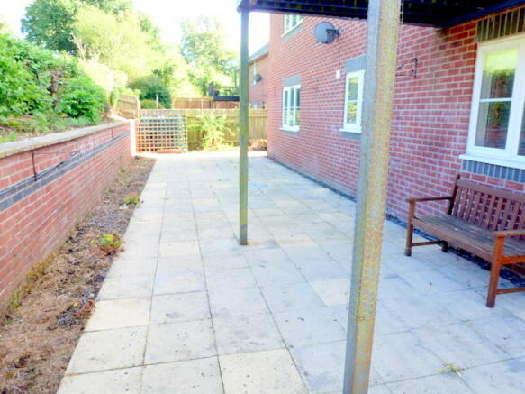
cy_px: 197
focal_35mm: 24
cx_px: 262
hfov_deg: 71.6
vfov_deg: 56.8
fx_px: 364
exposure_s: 1/60
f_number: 3.3
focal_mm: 4.3
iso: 100
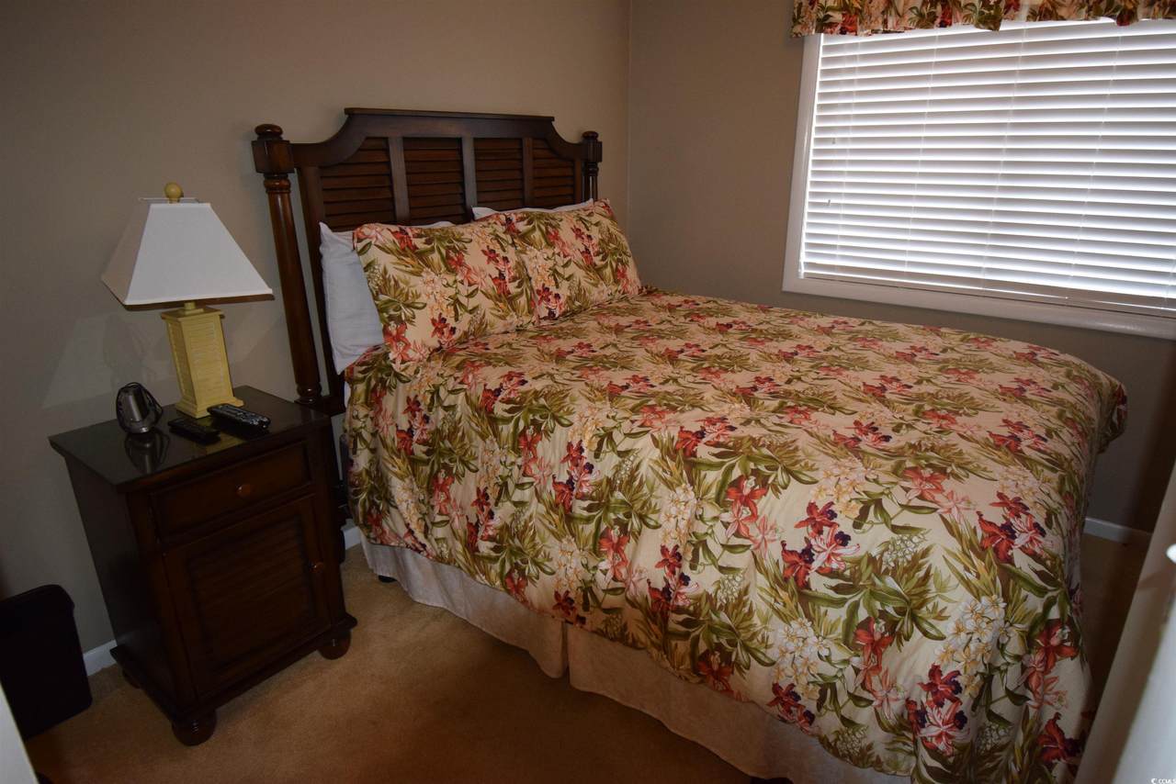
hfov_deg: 81.2
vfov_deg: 59.5
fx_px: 686
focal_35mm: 21
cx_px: 588
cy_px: 392
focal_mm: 14
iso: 1250
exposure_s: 1/60
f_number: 5
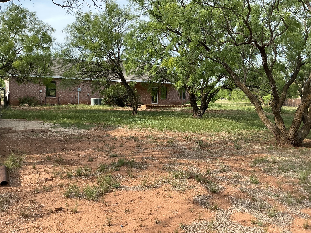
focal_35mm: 29
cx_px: 156
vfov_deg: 48.2
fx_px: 261
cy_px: 116
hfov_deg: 61.7
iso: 25
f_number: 1.8
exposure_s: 1/620
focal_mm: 3
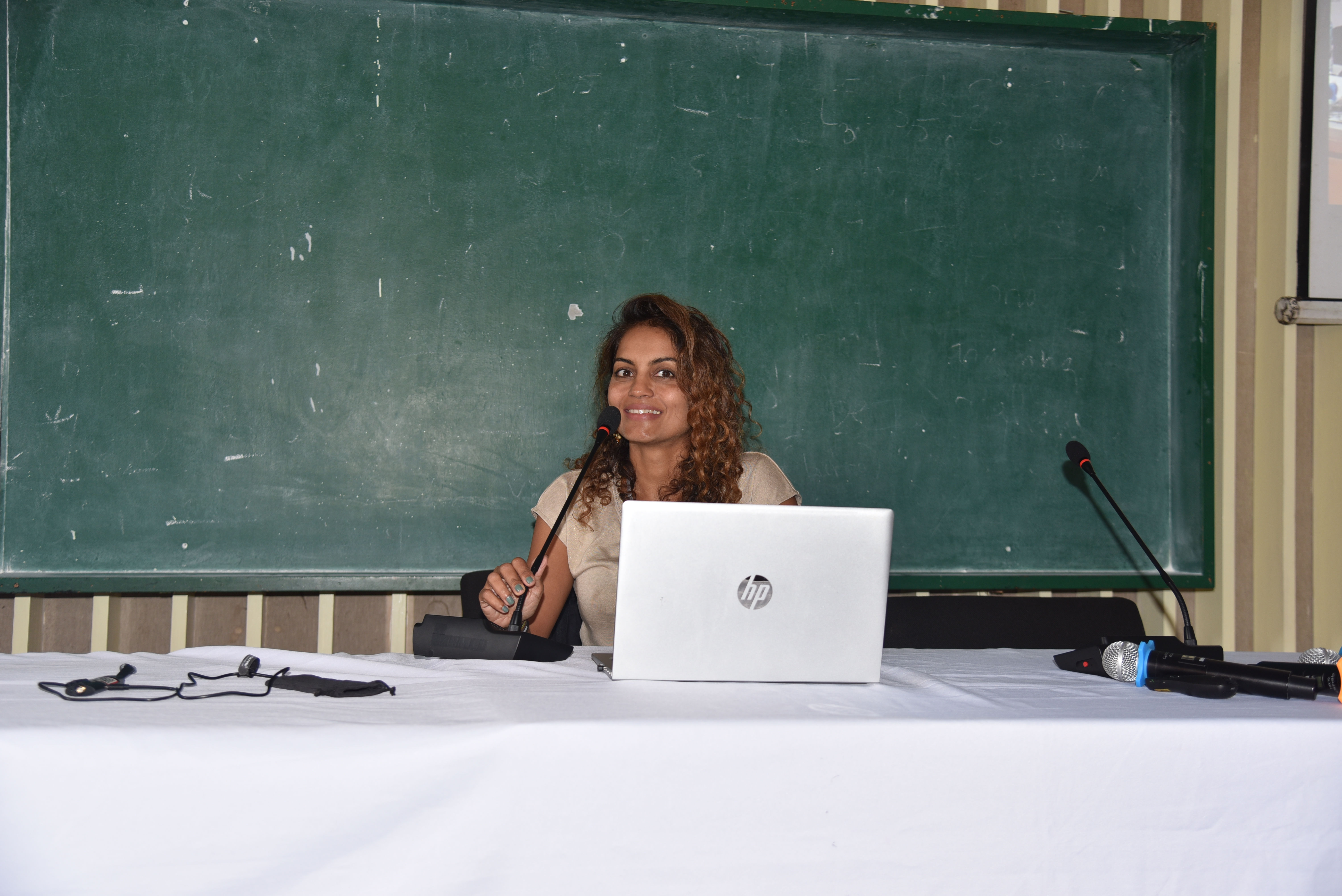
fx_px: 1417
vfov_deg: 35.1
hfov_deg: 50.7
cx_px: 671
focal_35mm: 38
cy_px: 448
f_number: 4
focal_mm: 38
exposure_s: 1/60
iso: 200
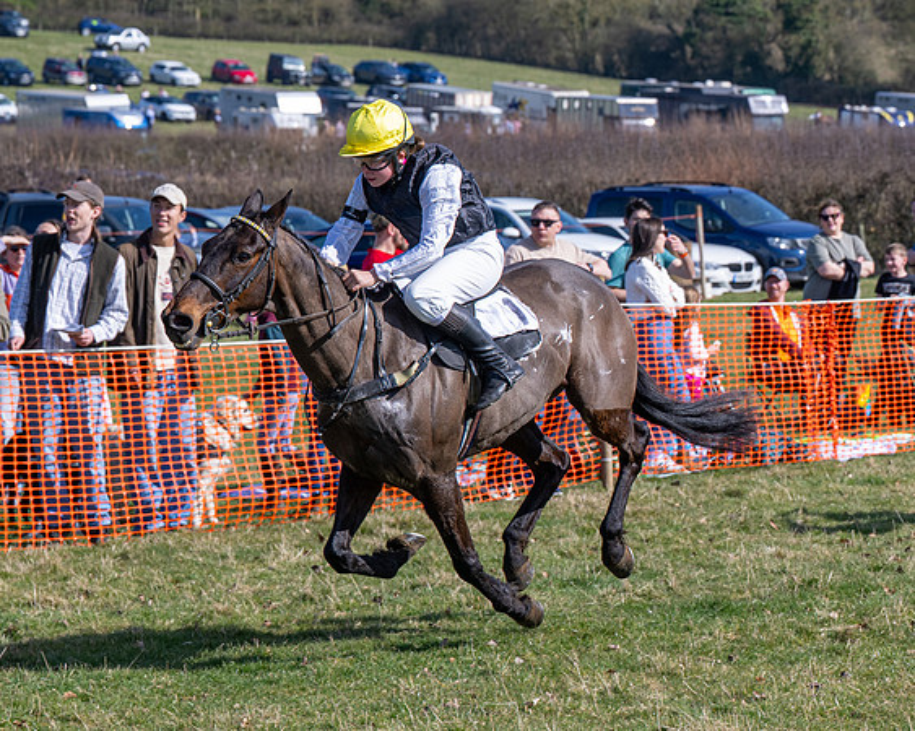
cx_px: 696
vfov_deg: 10.1
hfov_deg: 12.6
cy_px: 401
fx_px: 4119
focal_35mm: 152
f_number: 5
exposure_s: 1/1250
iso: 200
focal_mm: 81
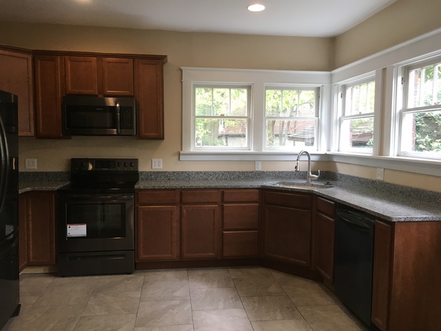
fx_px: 369
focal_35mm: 29
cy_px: 166
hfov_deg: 61.7
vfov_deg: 48.2
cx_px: 220
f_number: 2.2
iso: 40
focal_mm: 4.15
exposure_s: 1/30
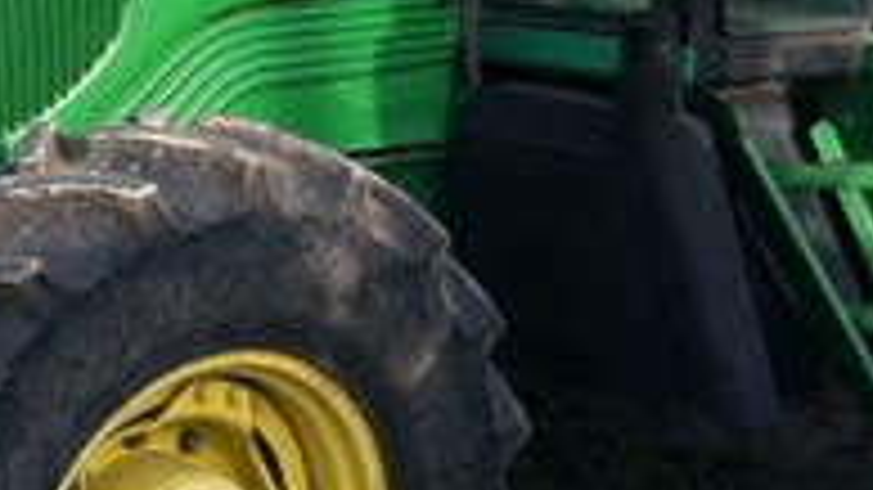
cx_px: 266
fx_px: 2476
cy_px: 9
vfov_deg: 11.2
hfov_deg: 19.9
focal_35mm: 107
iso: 80
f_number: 2.8
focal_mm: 3.85
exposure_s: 1/313
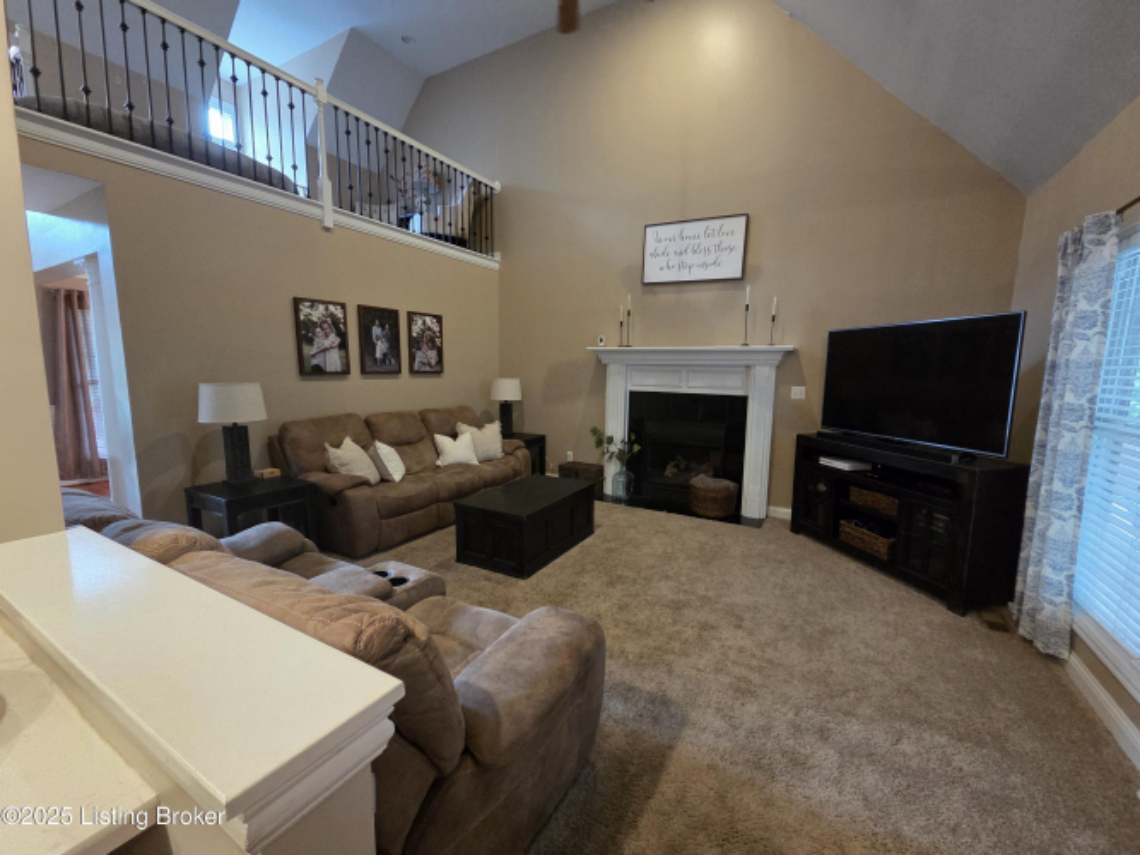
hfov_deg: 106.2
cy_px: 428
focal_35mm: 13
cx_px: 570
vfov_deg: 89.9
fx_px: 428
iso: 1250
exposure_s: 1/60
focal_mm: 2.2
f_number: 2.2
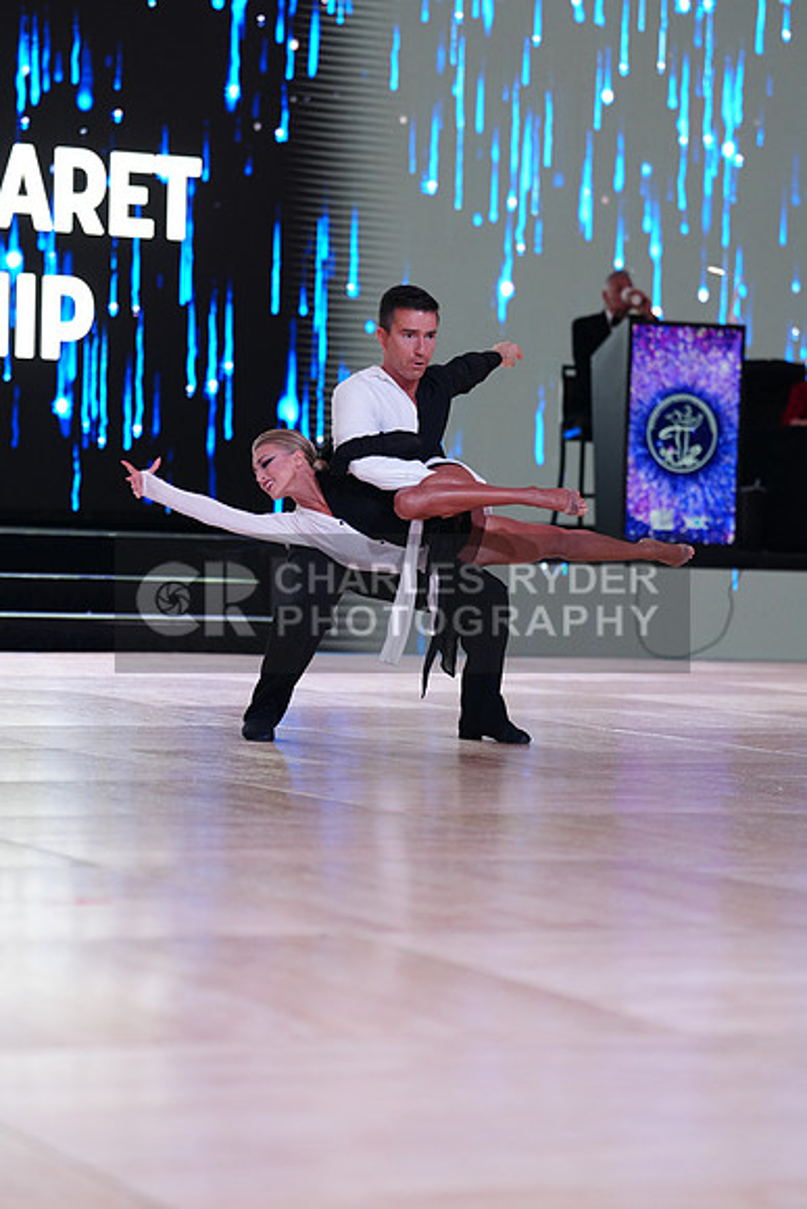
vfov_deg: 18.4
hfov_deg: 12.3
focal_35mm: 111
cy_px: 604
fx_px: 3730
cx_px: 404
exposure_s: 1/500
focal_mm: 111
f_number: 2.8
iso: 1250
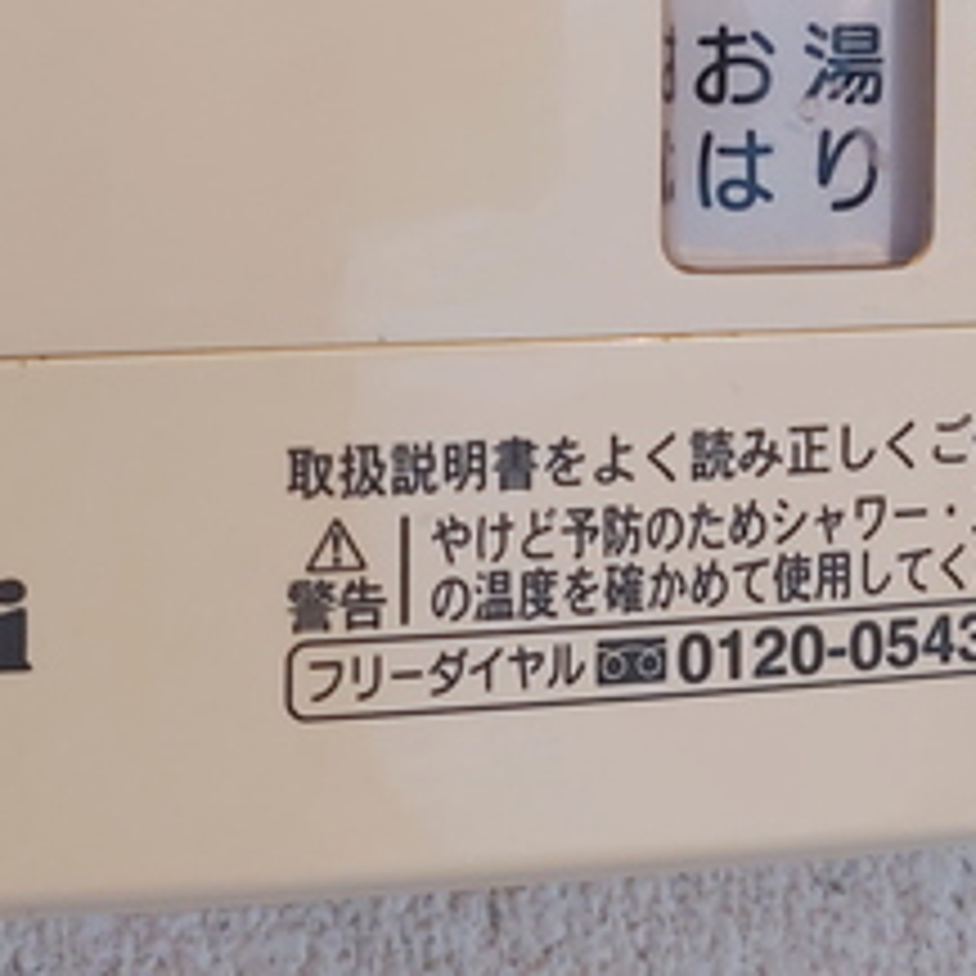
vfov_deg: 17.9
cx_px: 391
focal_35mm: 94
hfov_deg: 18.5
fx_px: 2999
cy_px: -45
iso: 64
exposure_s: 1/24
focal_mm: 5.23
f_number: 1.8
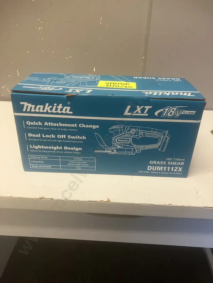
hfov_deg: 49.7
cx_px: 106
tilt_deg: -26.5
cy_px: 142
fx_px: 230
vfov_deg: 63.4
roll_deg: -1.8
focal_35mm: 28
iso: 100
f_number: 1.8
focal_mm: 3.99
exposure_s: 1/50
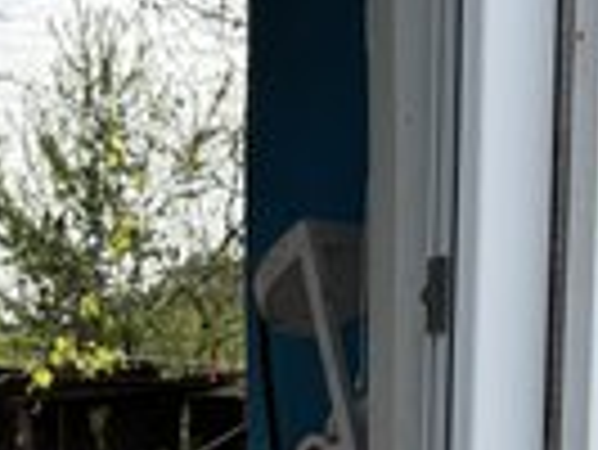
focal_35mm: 72
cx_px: 94
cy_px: 554
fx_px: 1245
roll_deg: +0.3
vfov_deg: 19.2
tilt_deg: -7.1
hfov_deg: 26.4
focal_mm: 6.76
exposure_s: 1/1869
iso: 80
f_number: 1.78
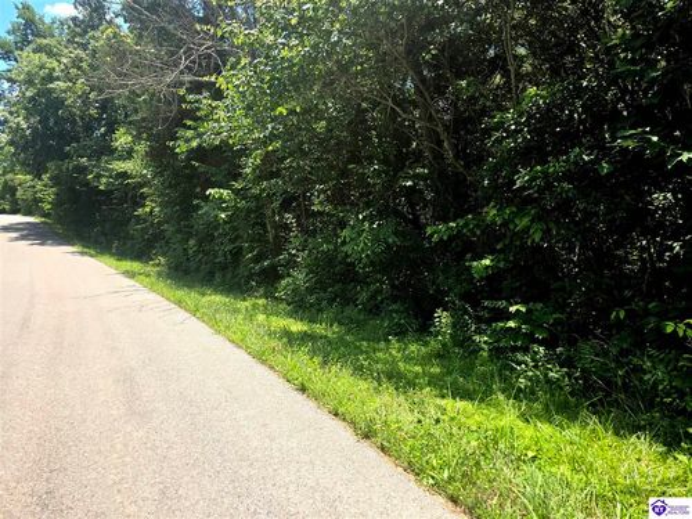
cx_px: 346
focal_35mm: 23
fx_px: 460
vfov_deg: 58.9
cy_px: 260
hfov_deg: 73.9
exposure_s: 1/2500
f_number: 1.7
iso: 80
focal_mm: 6.3
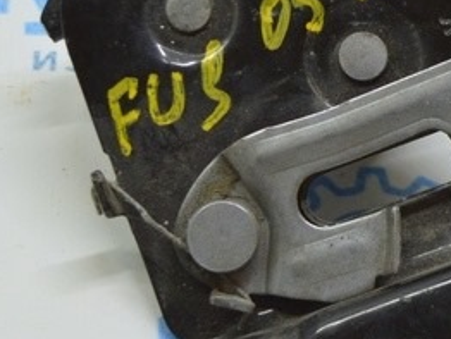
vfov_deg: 9.8
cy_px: 156
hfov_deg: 12.9
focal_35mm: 152
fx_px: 1981
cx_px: 351
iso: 400
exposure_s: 1/60
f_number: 4
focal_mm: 27
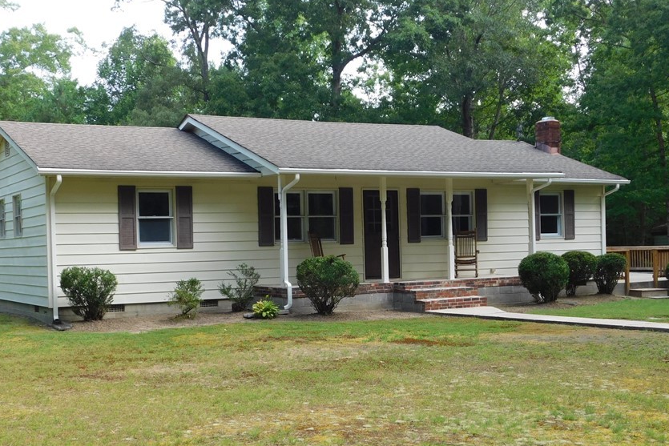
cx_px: 372
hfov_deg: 38.8
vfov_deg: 26.5
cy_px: 261
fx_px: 948
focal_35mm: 51
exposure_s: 1/160
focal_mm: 7.1
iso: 125
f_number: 3.6
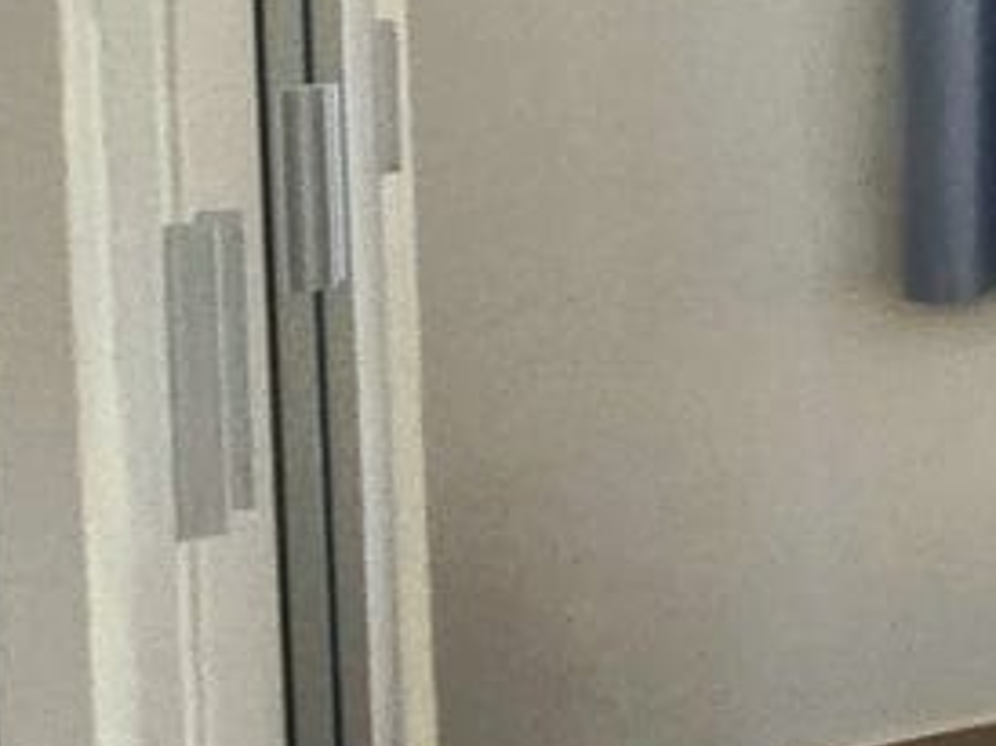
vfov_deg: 18.7
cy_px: -47
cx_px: 2806
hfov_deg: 12.5
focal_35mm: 76
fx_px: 2185
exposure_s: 1/50.3
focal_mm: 2.2
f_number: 2.2
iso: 160
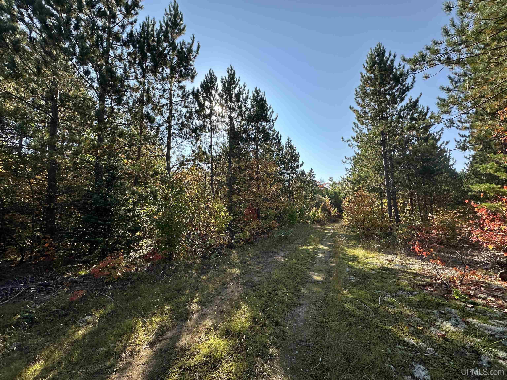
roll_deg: +1.1
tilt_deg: +3.7
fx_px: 205
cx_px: 254
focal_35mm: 14
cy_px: 190
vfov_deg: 85.7
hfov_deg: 102.1
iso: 40
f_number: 2.2
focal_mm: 2.22
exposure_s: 1/988
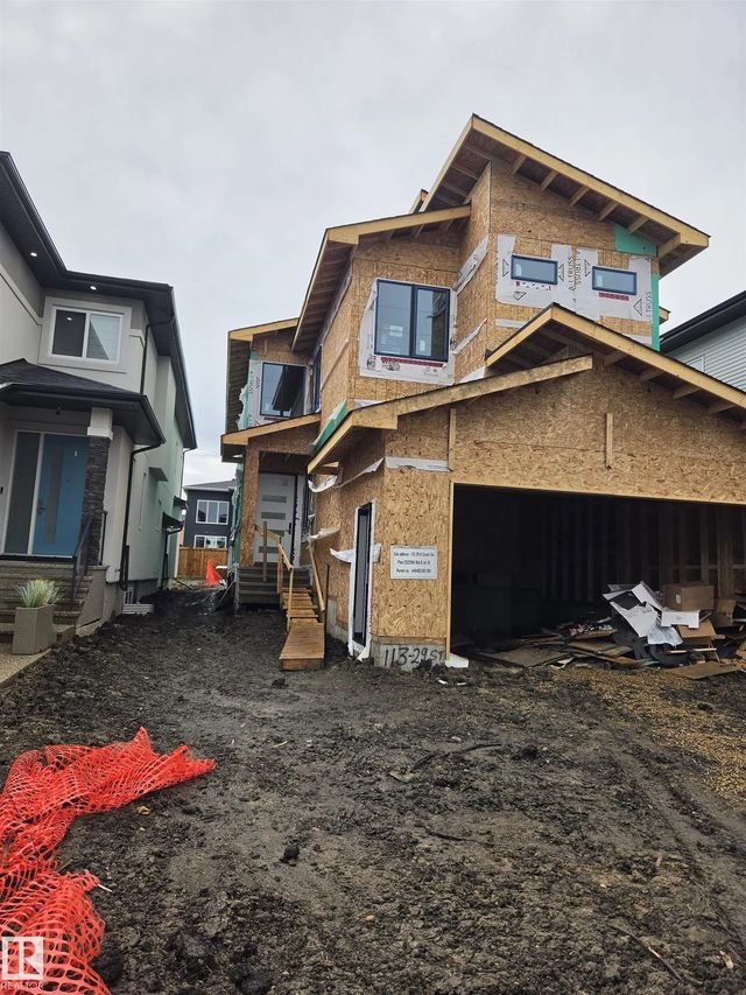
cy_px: 498
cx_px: 373
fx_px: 661
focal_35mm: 23
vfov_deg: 73.9
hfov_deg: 58.9
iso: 80
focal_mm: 5.4
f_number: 1.8
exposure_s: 1/2558
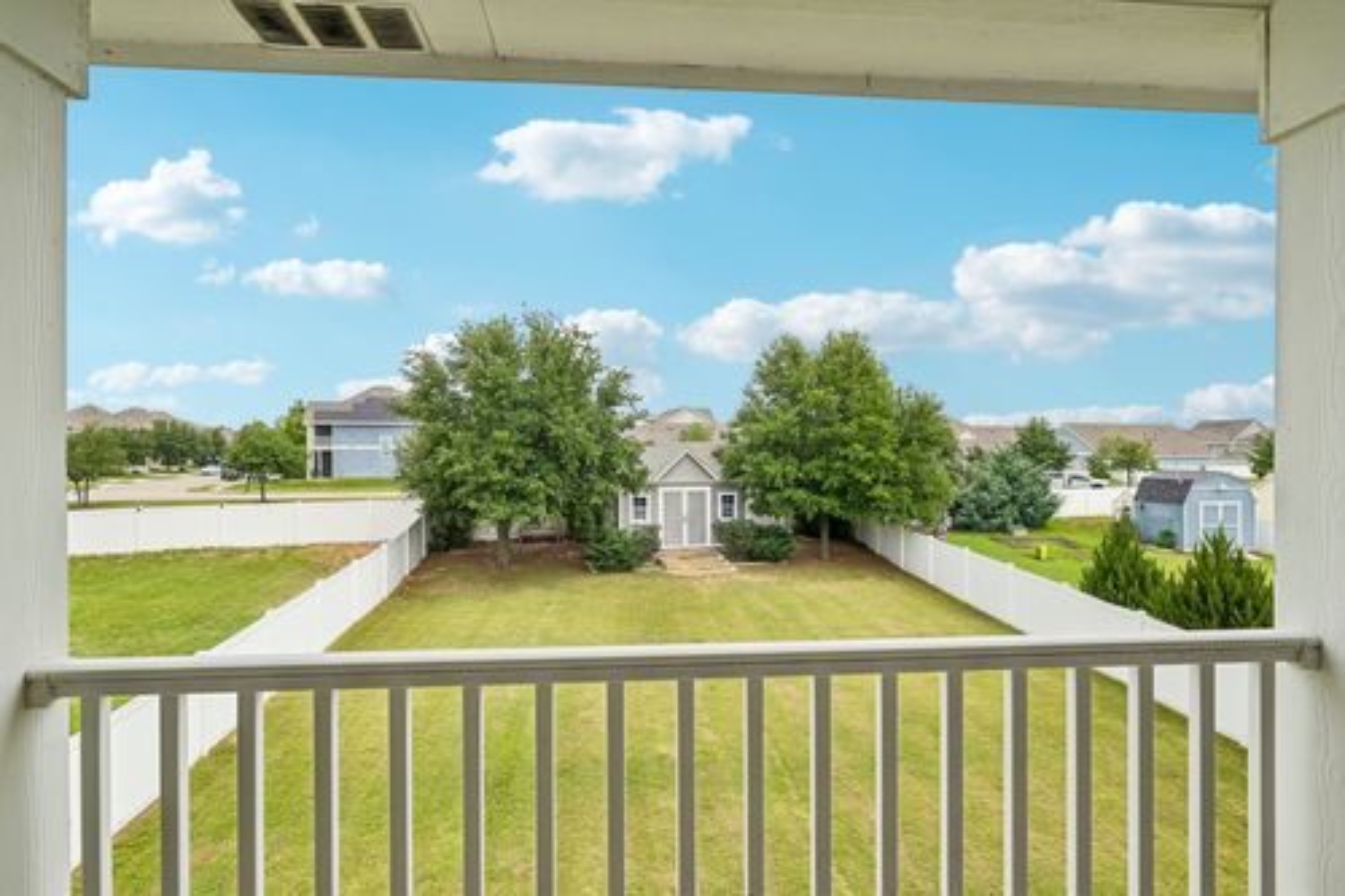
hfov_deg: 85.4
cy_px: 448
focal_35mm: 20
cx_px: 672
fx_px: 728
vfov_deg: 63.2
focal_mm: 19.5
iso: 400
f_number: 8
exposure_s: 1/1250
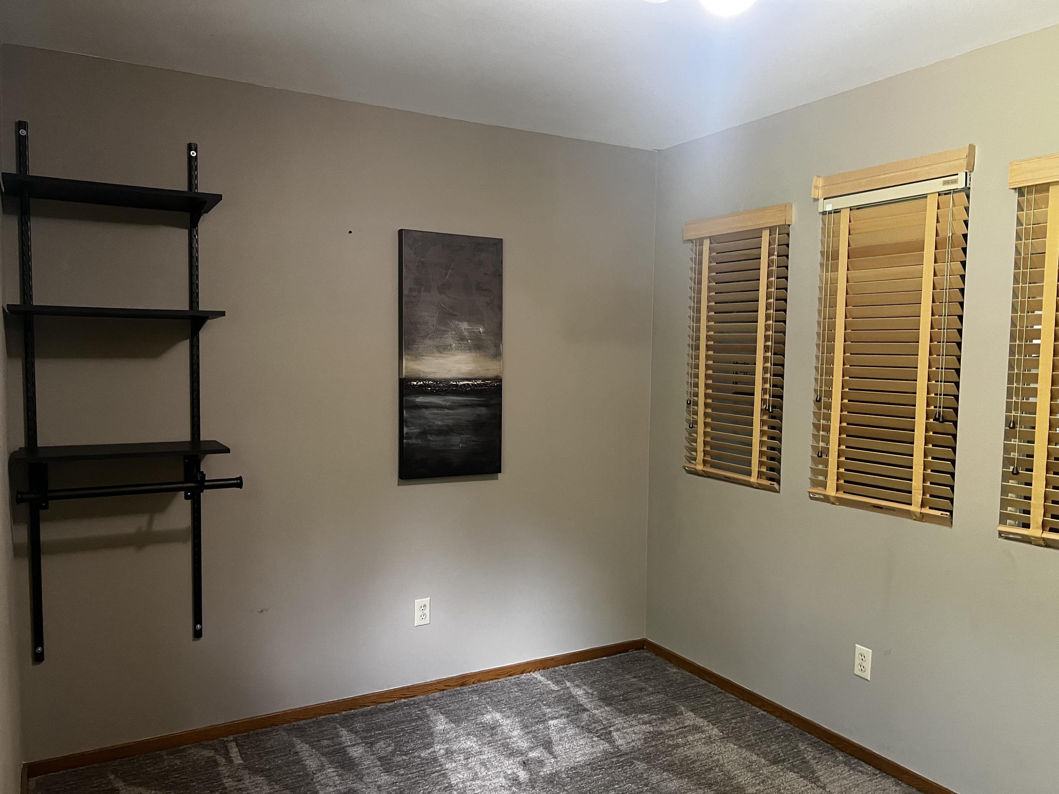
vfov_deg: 51.3
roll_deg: -0.4
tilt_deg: -4.9
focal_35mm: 27
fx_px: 826
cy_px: 411
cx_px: 532
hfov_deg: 65.3
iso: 320
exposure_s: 1/60
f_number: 1.5
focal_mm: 5.7
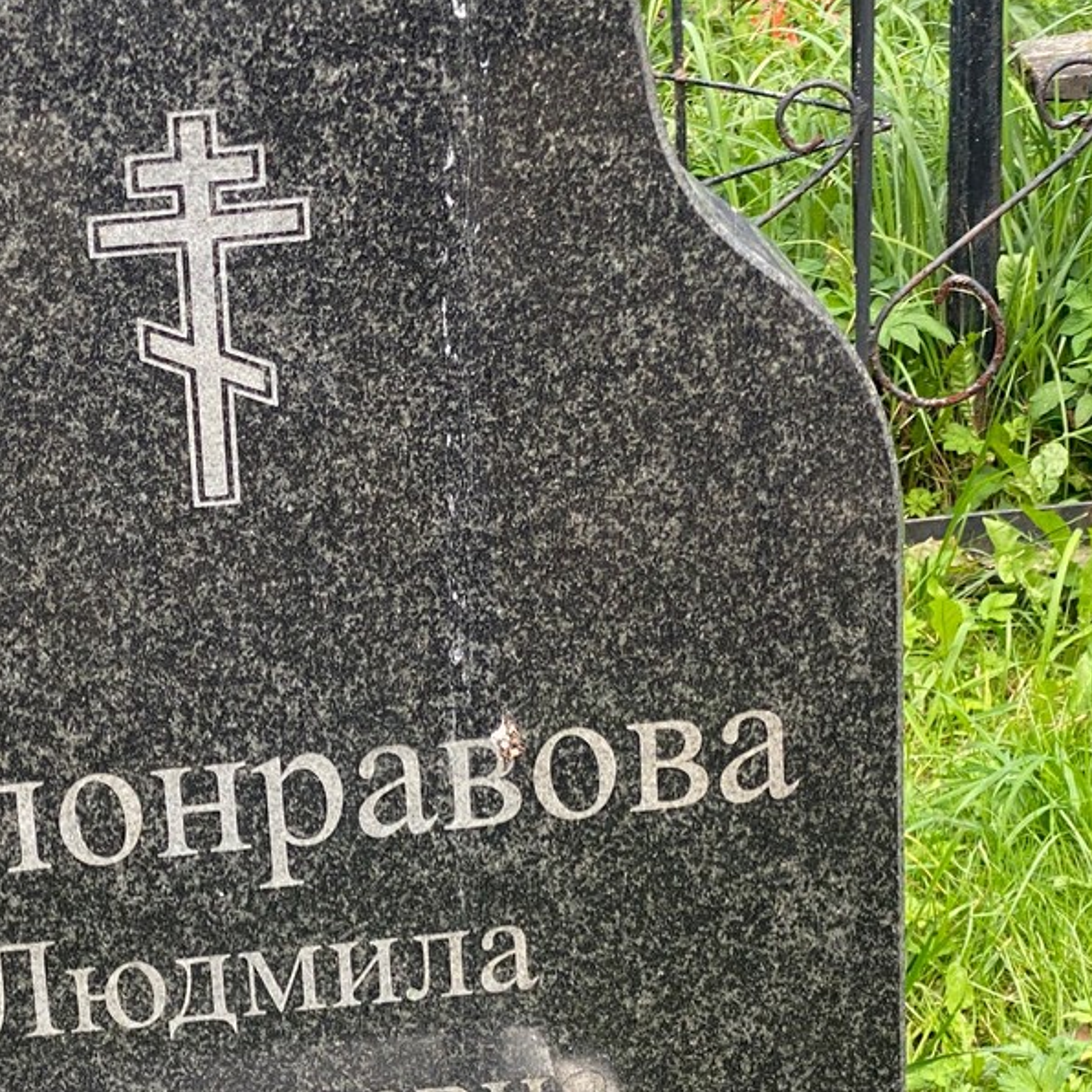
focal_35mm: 111
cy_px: 912
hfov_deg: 15.5
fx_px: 3962
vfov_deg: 15.6
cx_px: 136
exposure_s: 1/122
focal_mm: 6
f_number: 2
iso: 32
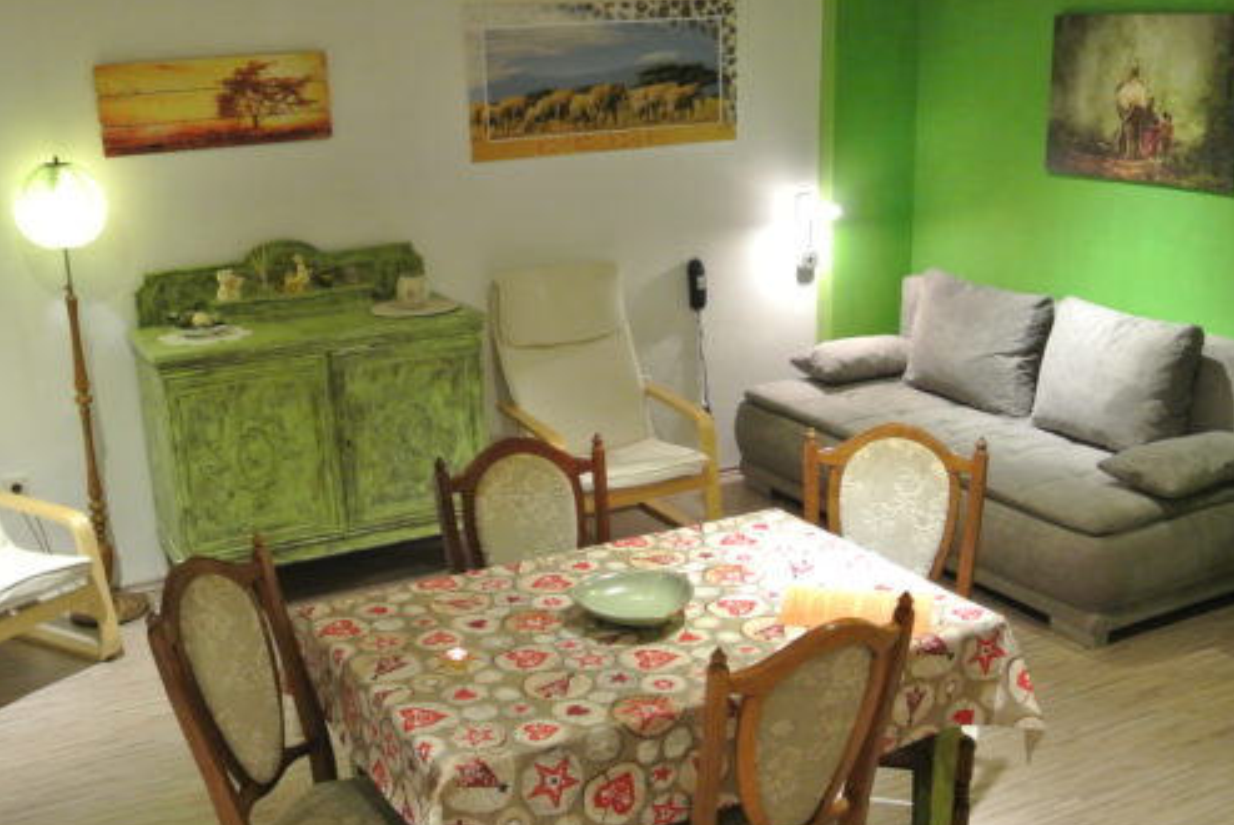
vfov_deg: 31.6
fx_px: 1440
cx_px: 615
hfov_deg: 46.4
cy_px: 562
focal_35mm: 42
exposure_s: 1/30
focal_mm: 10
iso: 900
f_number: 3.5
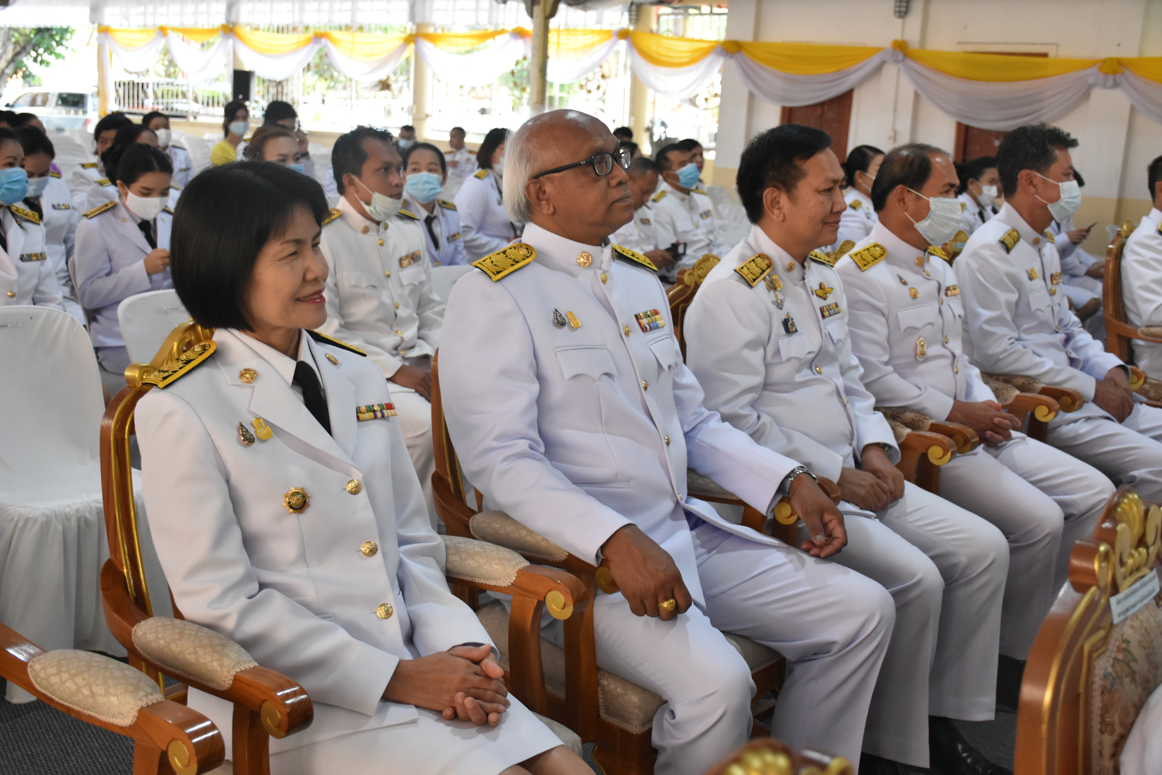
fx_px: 1307
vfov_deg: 33.0
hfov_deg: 47.9
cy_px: 388
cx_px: 581
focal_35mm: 40
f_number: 4.5
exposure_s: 1/80
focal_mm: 27
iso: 2000
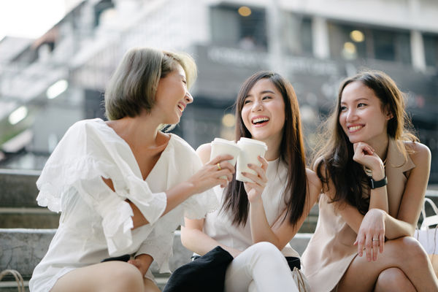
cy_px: 146
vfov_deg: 16.1
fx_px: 1034
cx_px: 219
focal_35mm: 85
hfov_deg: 23.9
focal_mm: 85
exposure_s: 1/250
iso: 200
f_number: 1.8
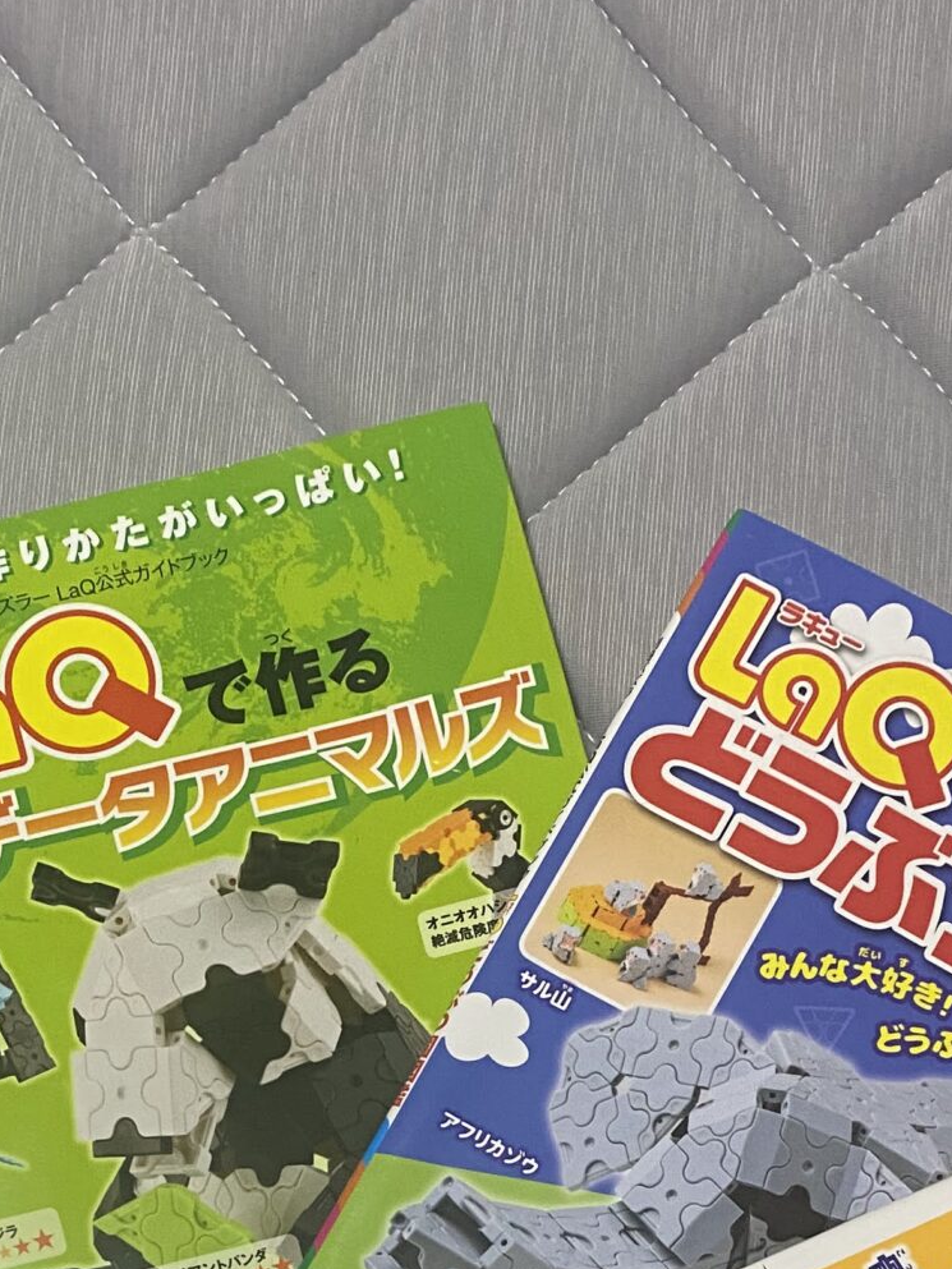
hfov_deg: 21.9
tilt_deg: -83.2
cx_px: 466
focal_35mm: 67
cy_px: 1540
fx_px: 2456
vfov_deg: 25.8
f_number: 1.8
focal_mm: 4.25
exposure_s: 1/50
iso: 160
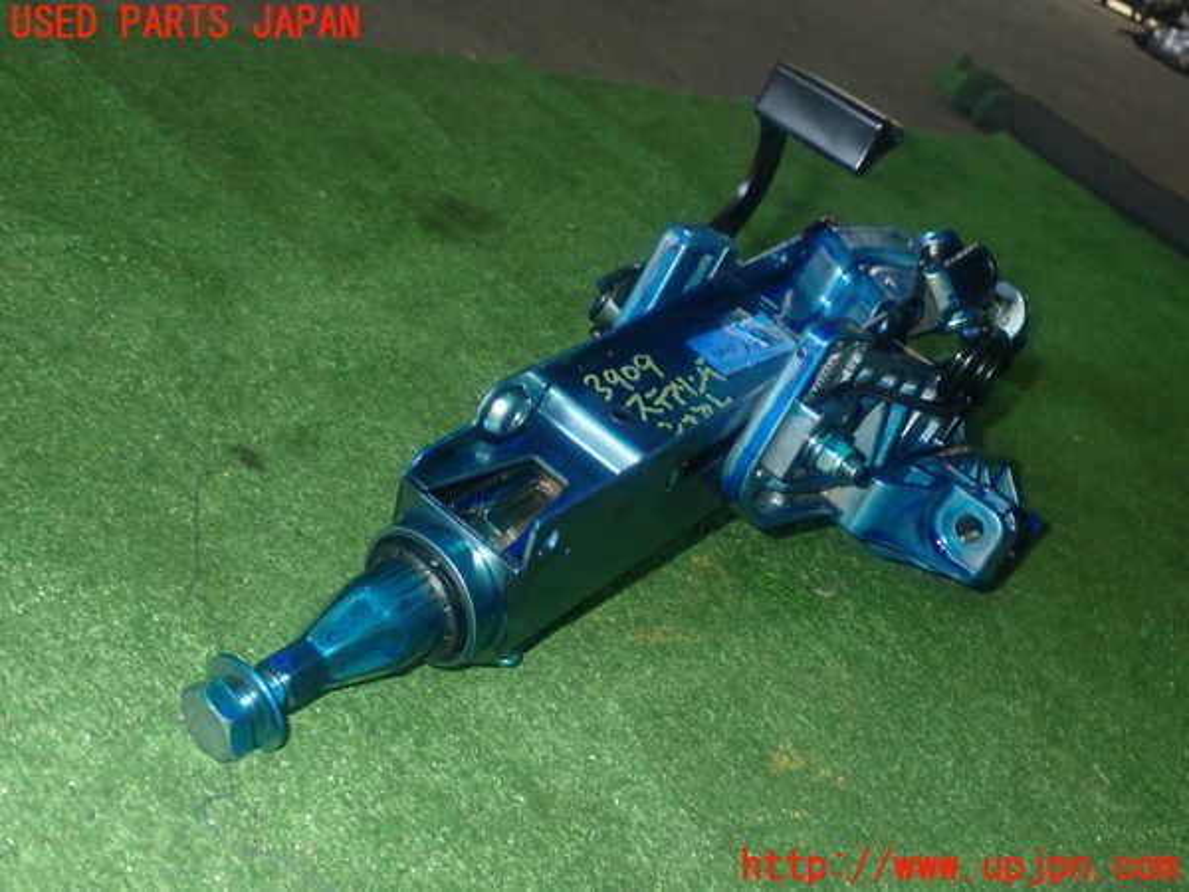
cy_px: 446
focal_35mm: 44
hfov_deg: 42.9
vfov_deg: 32.9
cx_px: 594
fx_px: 1511
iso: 800
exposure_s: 1/40
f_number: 9
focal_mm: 7.84
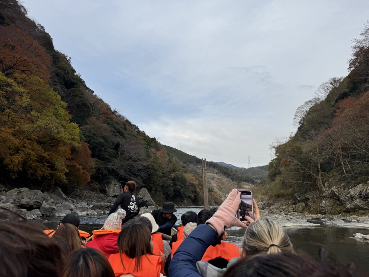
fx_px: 256
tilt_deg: +12.6
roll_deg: -1.6
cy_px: 138
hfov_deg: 71.6
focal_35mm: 24
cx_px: 184
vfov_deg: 56.8
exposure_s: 1/2415
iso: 80
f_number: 1.78
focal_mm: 6.76
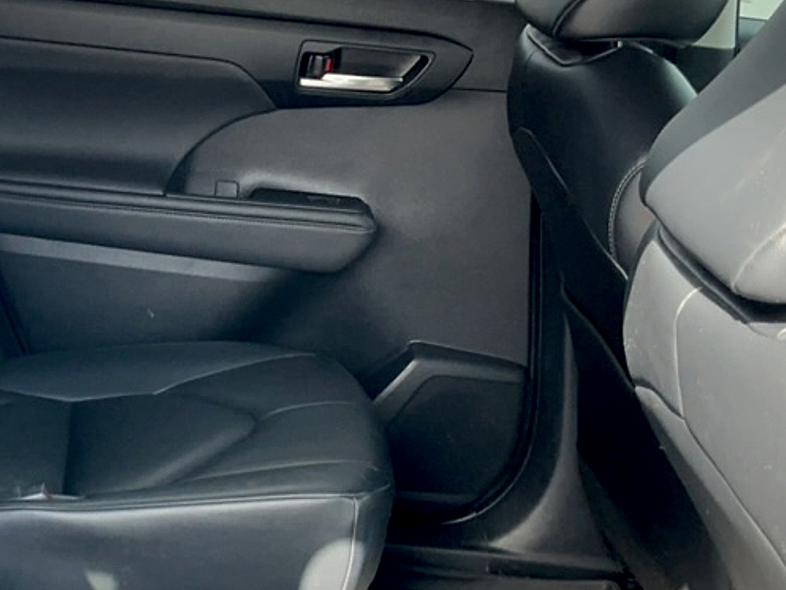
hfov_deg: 31.3
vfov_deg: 25.2
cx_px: 45
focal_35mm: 58
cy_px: 307
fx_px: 1317
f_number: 1.8
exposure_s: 1/120
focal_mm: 3
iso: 50
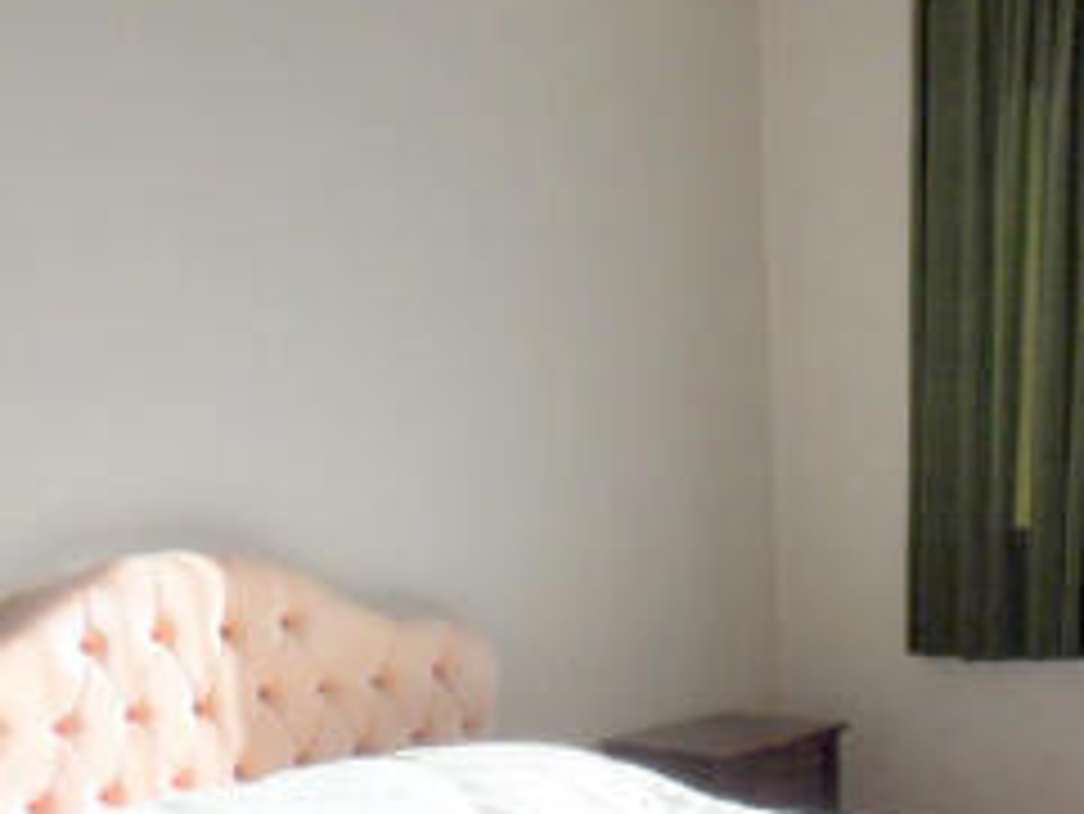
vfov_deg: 23.7
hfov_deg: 33.0
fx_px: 1817
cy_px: 884
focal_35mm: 58
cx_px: 699
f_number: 7.5
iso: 80
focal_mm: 4.2
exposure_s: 1/125
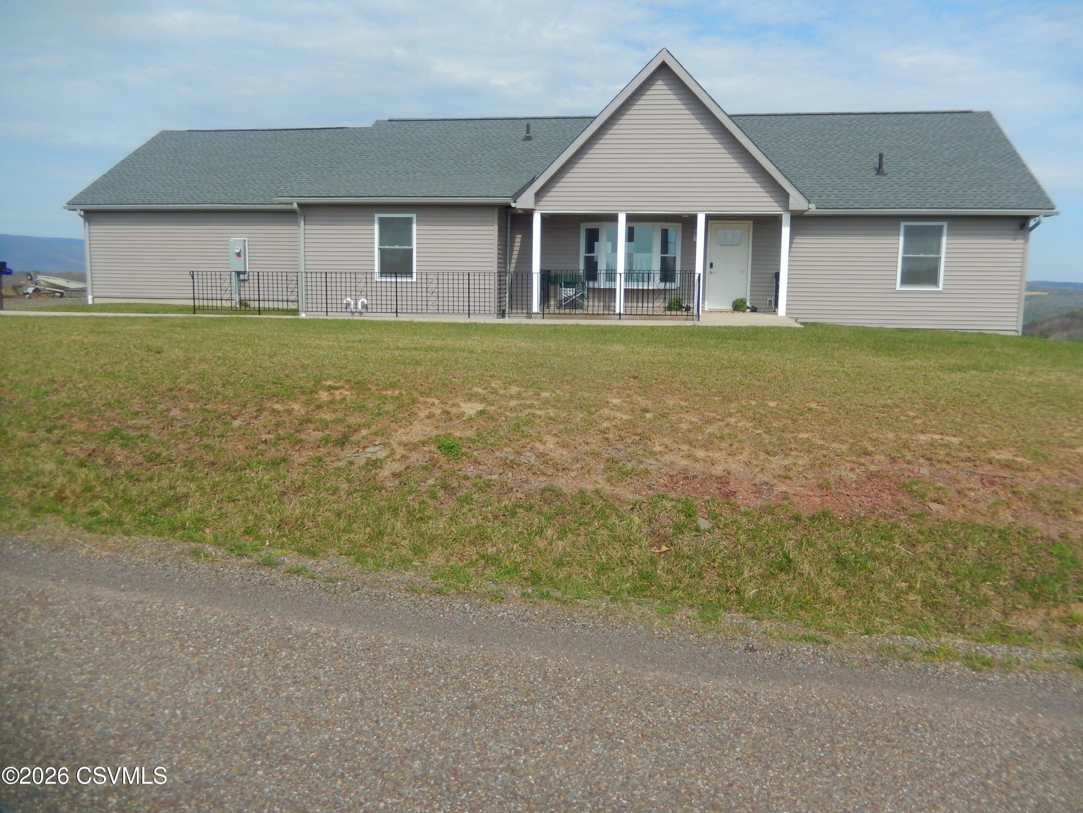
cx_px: 542
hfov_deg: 63.4
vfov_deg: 49.7
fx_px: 876
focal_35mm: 28
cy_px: 406
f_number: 7.2
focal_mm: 5.1
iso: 125
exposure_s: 1/400
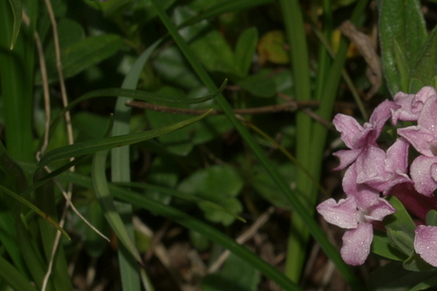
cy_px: 284
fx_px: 3797
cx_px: 447
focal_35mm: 313
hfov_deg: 6.6
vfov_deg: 4.4
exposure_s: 1/125
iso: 80
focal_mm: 80
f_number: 22
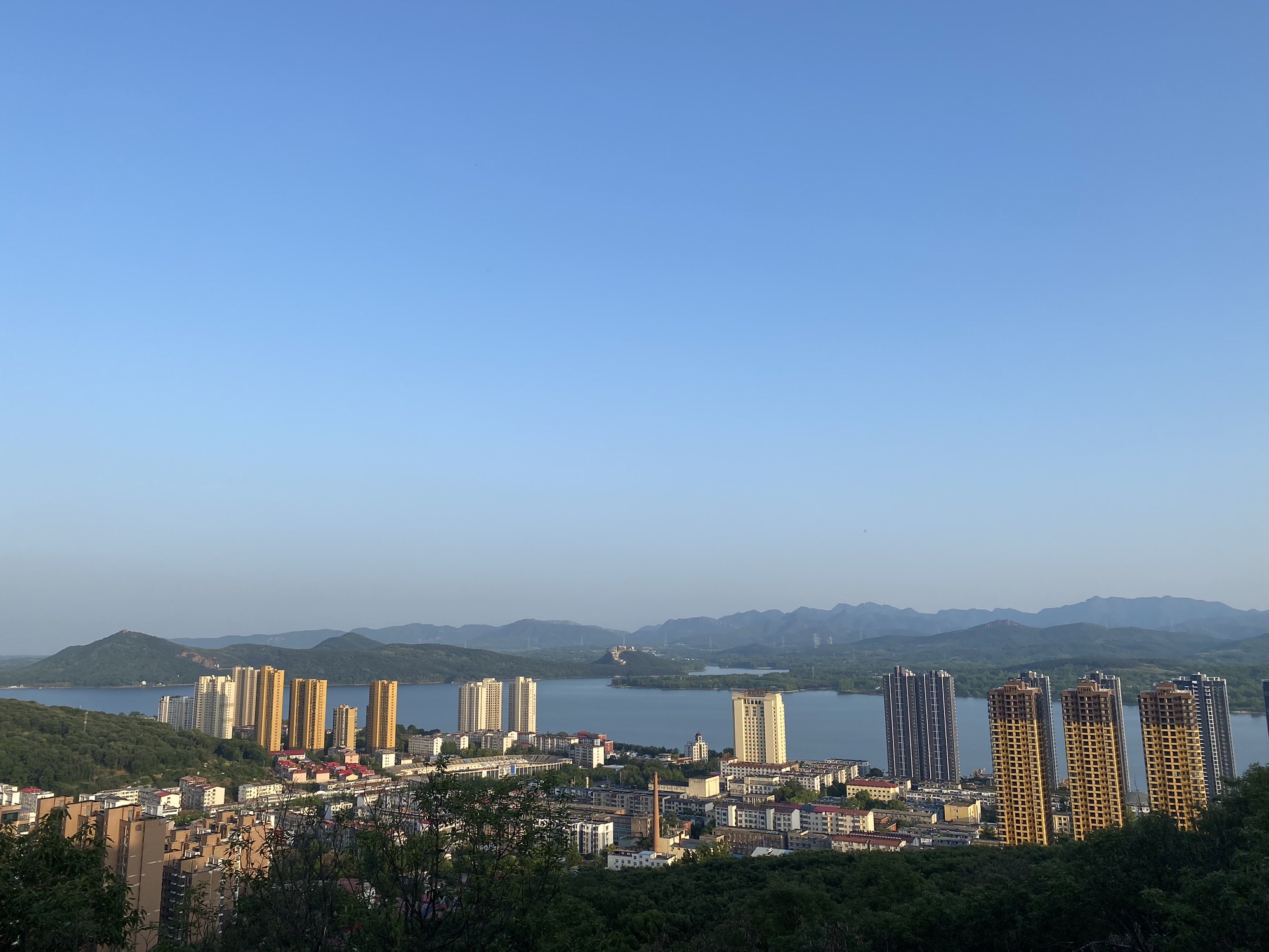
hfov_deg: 67.3
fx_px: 953
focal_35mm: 26
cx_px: 634
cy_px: 476
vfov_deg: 53.1
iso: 32
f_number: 1.8
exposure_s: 1/1678
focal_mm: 4.25
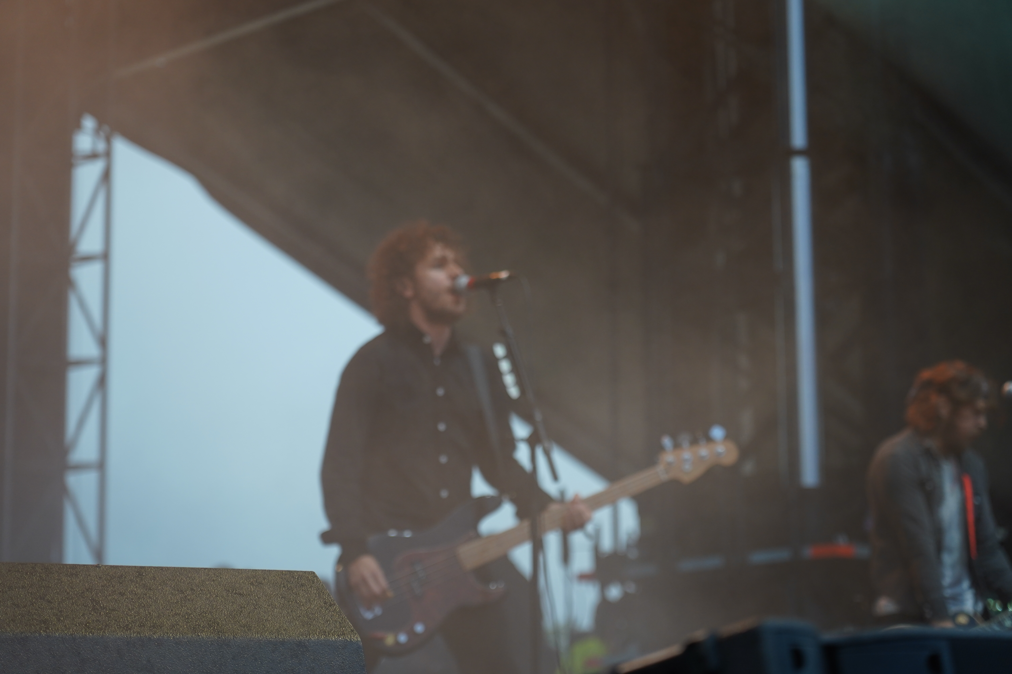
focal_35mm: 105
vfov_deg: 13.0
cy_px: 337
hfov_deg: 19.5
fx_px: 2951
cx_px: 506
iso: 800
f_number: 4
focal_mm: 105
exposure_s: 1/160
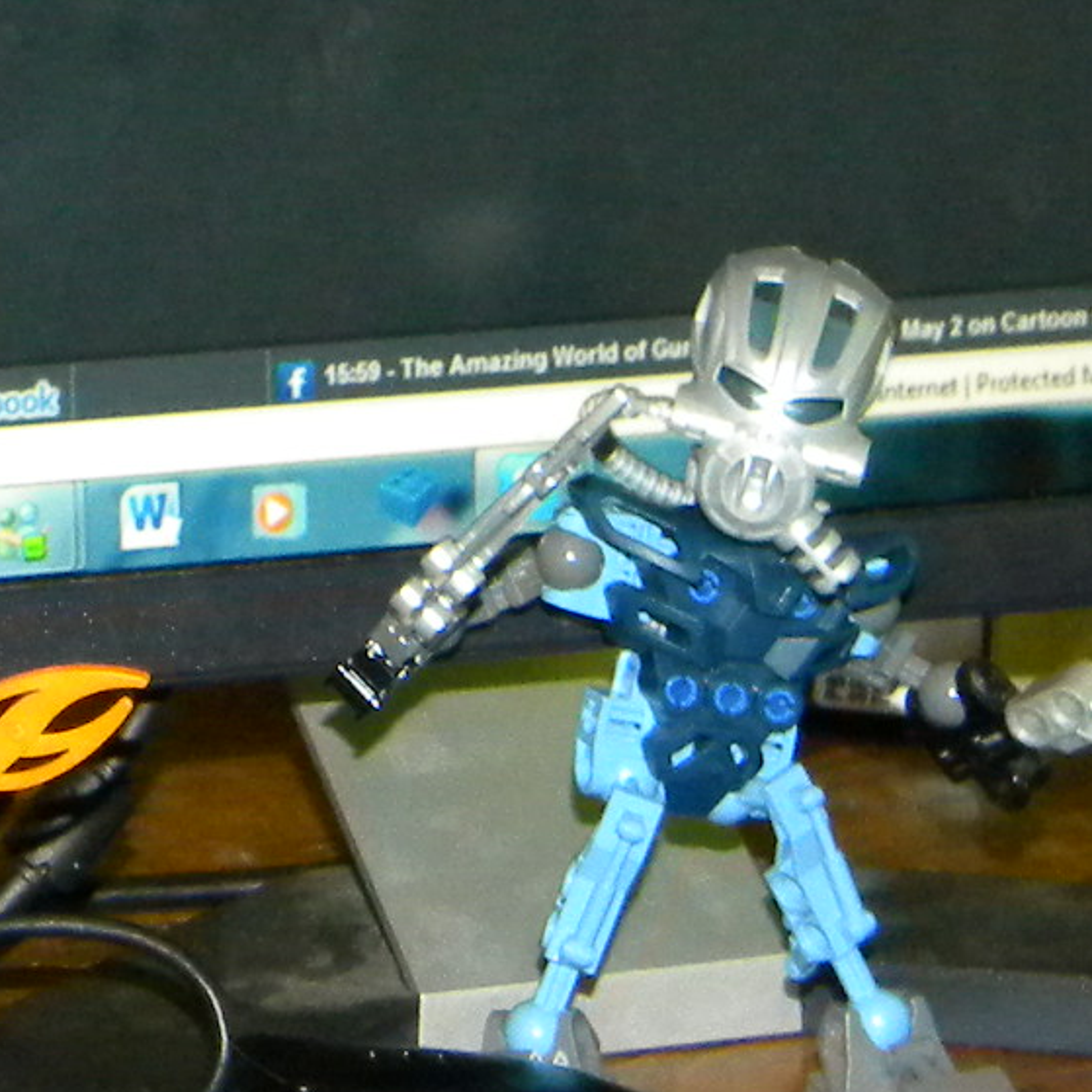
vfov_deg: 10.3
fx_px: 5996
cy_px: -63
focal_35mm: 168
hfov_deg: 10.1
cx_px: -479
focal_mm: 7.3
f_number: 3.8
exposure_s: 1/30
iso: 400
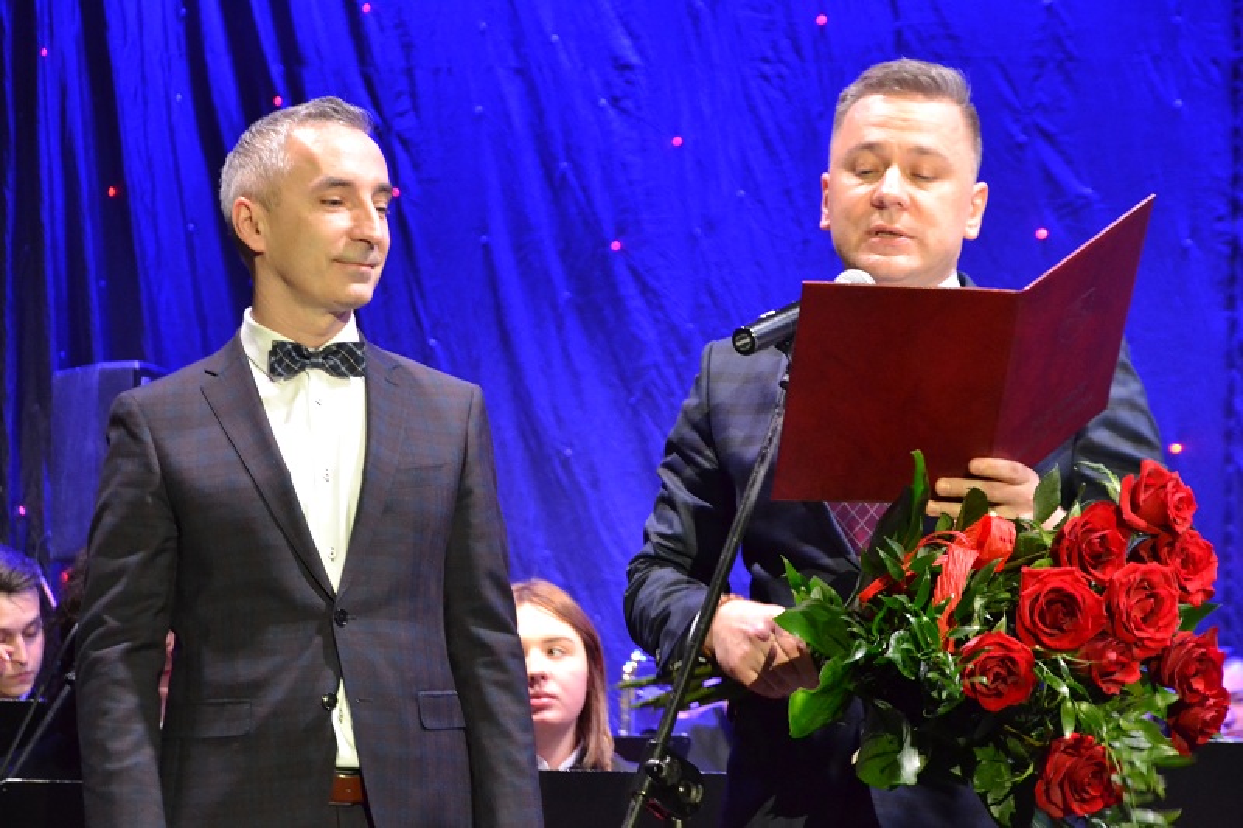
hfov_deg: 16.1
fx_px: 4401
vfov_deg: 10.7
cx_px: 622
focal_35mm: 128
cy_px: 414
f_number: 5.6
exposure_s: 1/40
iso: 3200
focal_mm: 85
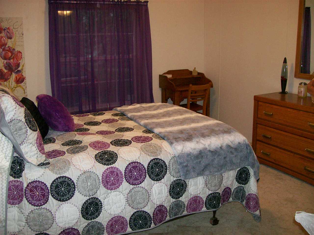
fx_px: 326
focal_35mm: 36
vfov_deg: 39.6
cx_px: 157
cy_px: 118
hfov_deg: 51.4
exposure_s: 1/64
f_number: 2.7
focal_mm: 6
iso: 140
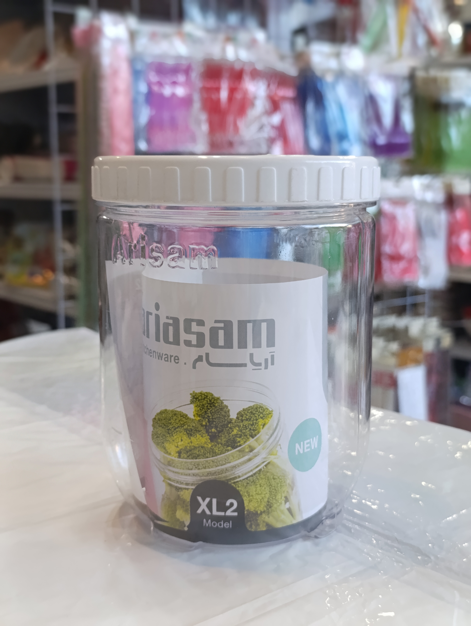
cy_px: 313
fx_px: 832
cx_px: 236
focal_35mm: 46
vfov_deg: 41.2
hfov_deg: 31.6
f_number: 1.6
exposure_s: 1/100
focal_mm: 6.14
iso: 640
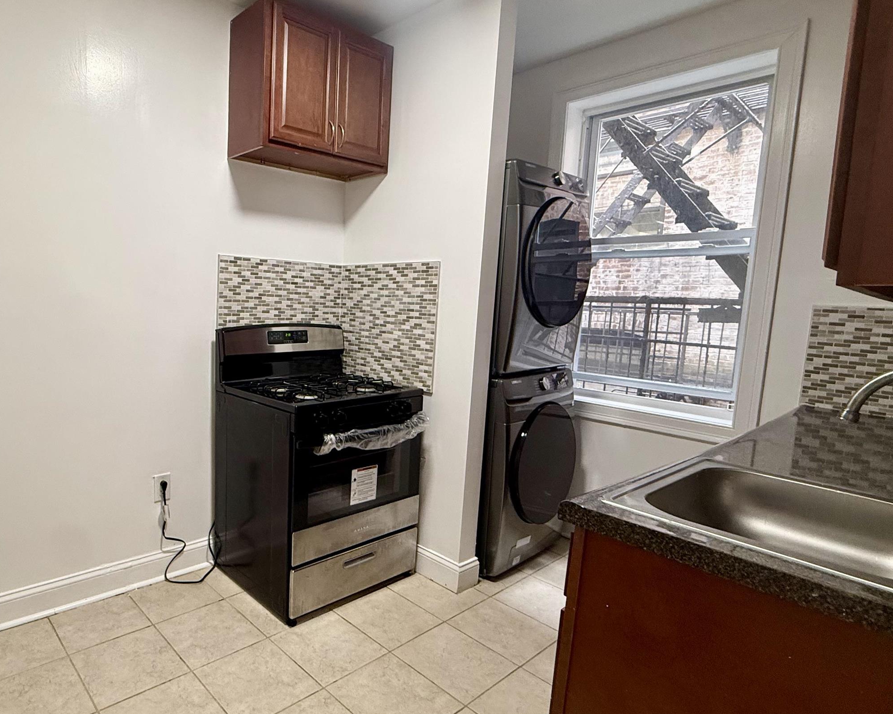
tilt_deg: -5.4
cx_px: 287
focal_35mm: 21
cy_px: 356
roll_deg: -2.1
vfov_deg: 65.5
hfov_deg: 74.9
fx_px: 555
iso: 250
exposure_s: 1/60
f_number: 2.2
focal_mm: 2.22
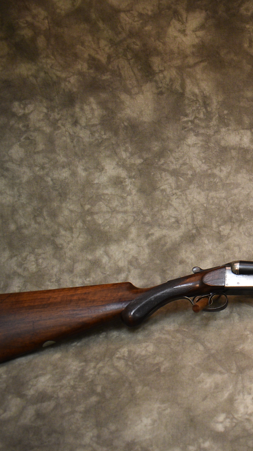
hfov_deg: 21.3
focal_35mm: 51
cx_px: 328
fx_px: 608
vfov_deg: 40.6
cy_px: 212
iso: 1000
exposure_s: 1/125
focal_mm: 20
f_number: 3.5
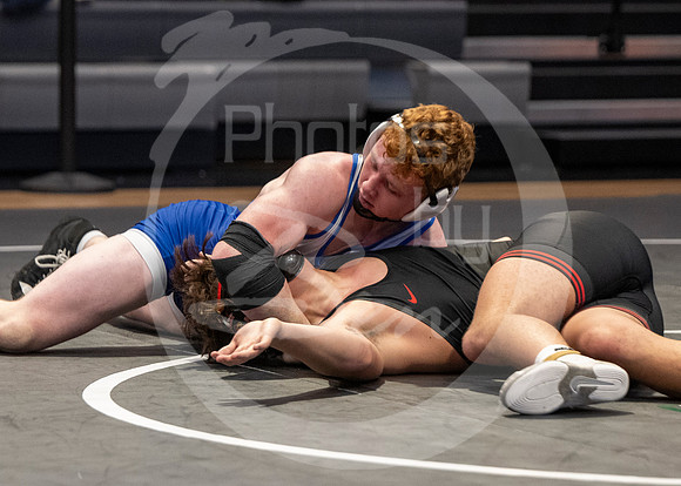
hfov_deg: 8.8
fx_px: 4434
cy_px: 471
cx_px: 231
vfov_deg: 6.3
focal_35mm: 229
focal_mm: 101
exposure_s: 1/1000
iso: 3200
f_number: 2.8
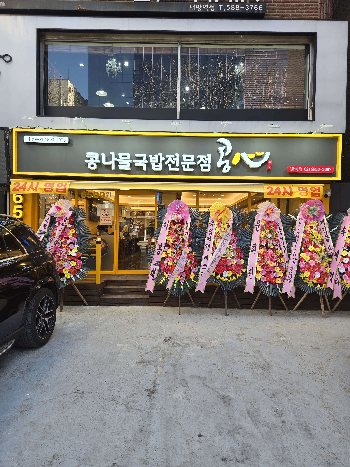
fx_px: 310
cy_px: 234
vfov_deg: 73.9
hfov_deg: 58.9
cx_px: 175
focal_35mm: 23
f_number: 1.8
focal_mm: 5.4
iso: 25
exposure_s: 1/141
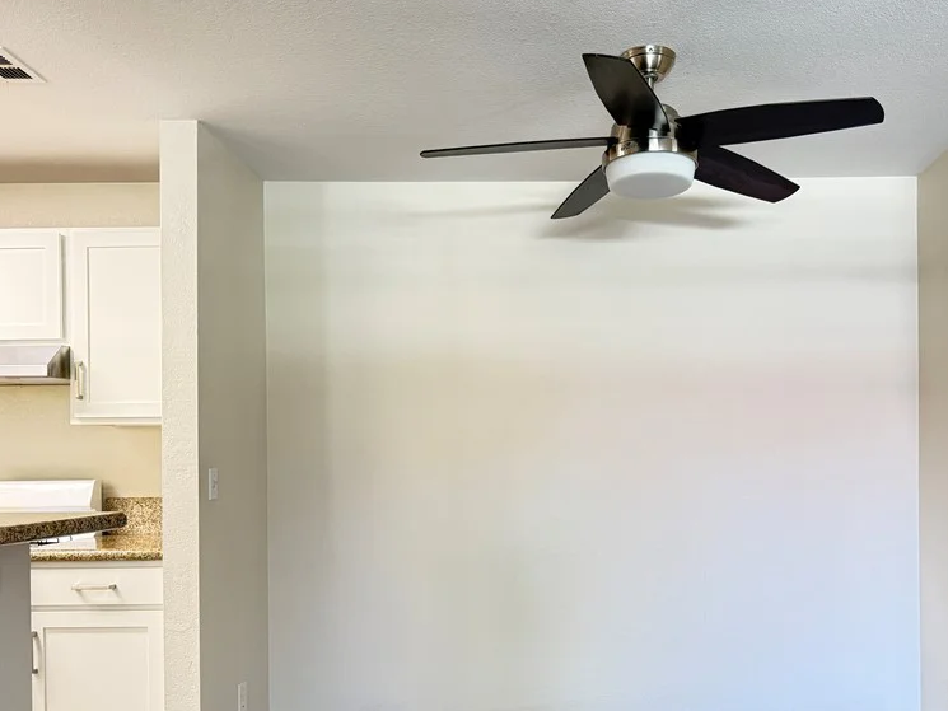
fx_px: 904
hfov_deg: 54.8
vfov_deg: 42.5
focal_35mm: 33
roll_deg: +0.1
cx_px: 580
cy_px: 459
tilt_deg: -0.1
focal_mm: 6.76
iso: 400
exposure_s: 1/60
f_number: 1.78
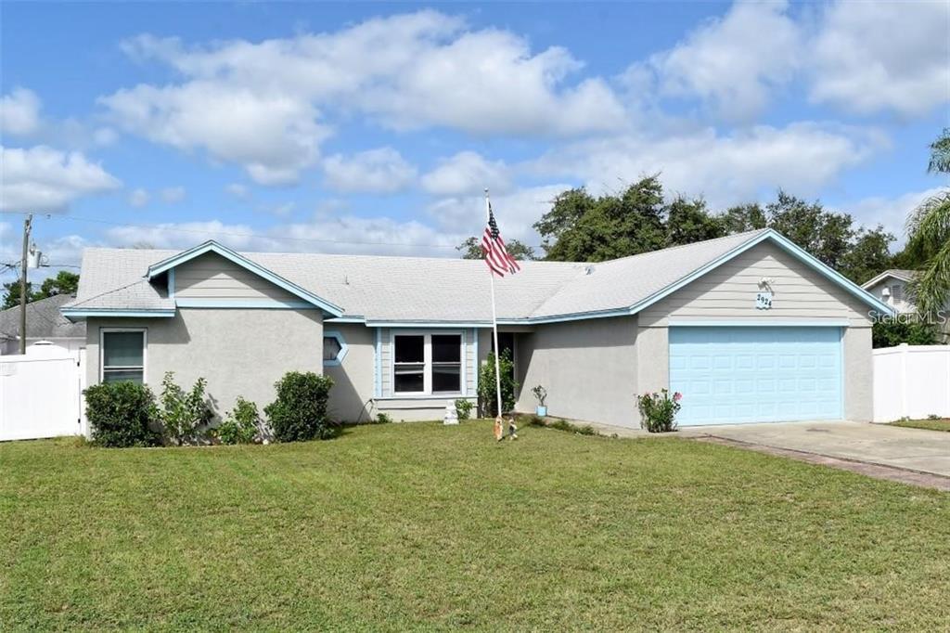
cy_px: 316
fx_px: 950
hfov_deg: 53.1
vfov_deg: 36.8
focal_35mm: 36
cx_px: 475
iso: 500
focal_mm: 24
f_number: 13
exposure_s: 1/640
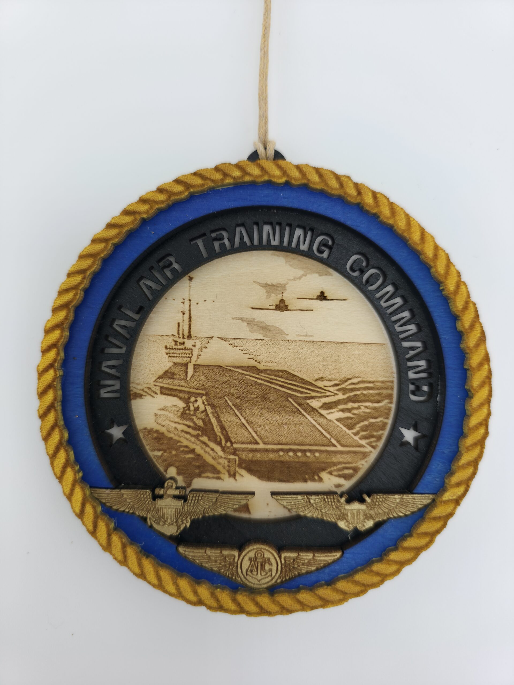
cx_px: 257
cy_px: 342
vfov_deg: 73.9
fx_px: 455
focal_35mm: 23
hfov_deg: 58.9
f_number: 1.7
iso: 16
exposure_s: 1/180
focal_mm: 6.3
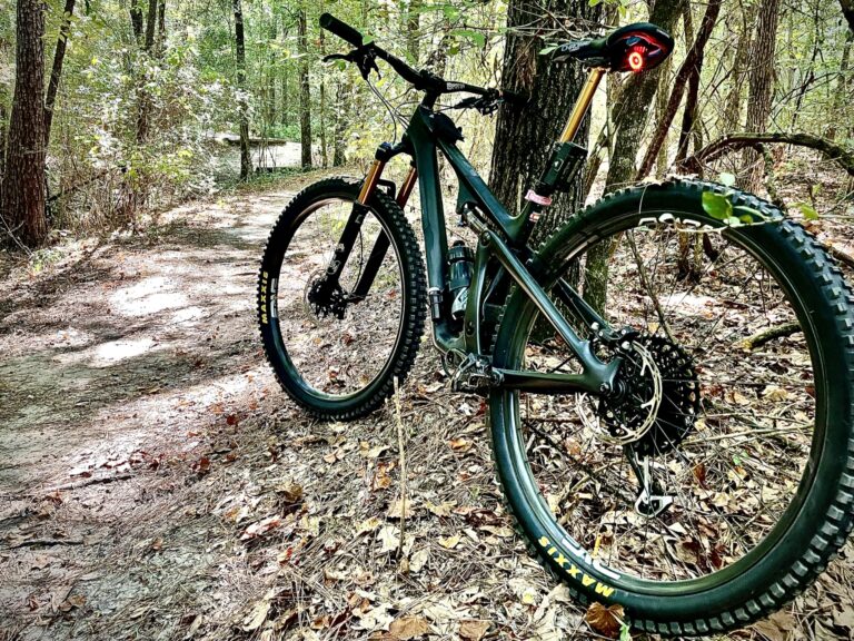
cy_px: 320
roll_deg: -0.9
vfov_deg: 53.1
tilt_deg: -10.7
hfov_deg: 67.3
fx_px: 641
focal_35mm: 26
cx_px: 427
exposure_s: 1/71
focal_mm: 4.2
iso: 125
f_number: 1.6
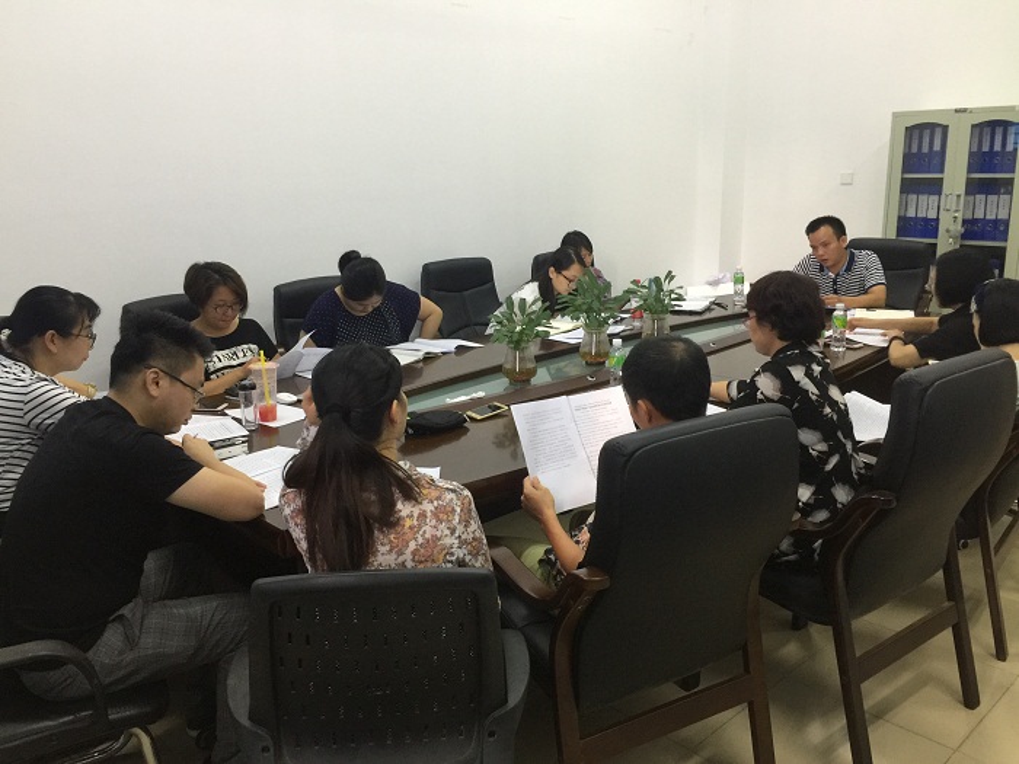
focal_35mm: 29
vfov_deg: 48.2
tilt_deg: -12.4
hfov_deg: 61.7
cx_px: 510
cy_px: 382
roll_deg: -0.2
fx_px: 854
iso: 100
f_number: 2.2
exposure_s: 1/17
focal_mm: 4.15
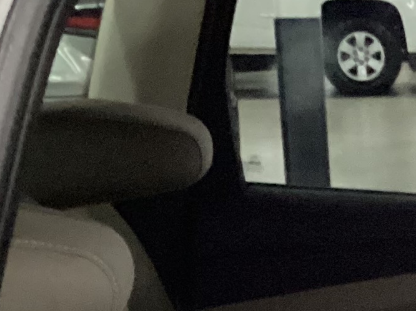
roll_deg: +0.2
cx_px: 582
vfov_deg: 9.2
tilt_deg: -21.4
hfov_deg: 12.5
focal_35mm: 152
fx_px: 1826
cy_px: 606
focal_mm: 3.3
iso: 640
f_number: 2.4
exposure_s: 1/30
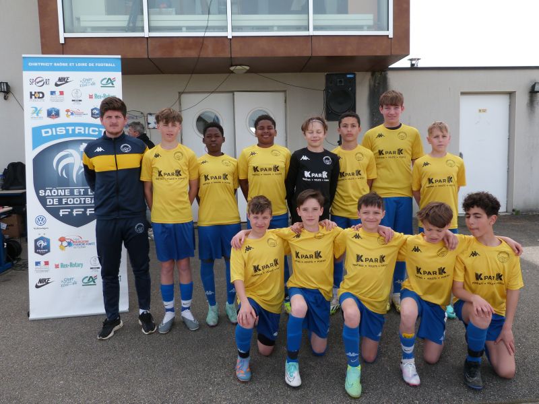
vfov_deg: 48.2
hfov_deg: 61.7
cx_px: 270
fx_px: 452
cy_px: 202
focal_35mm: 29
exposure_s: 1/640
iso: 100
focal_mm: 5.1
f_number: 2.9
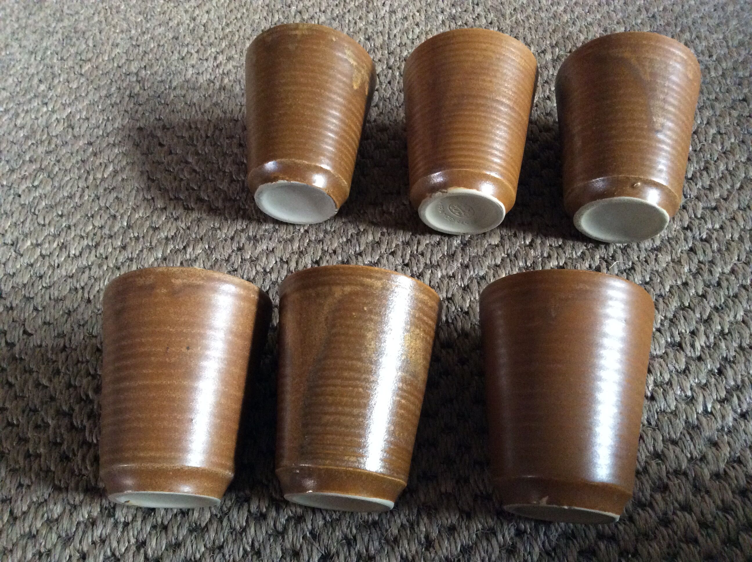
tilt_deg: -57.3
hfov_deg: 56.9
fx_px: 694
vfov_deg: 44.1
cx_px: 376
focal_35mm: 32
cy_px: 281
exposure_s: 1/17
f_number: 2.4
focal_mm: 3.3
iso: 320
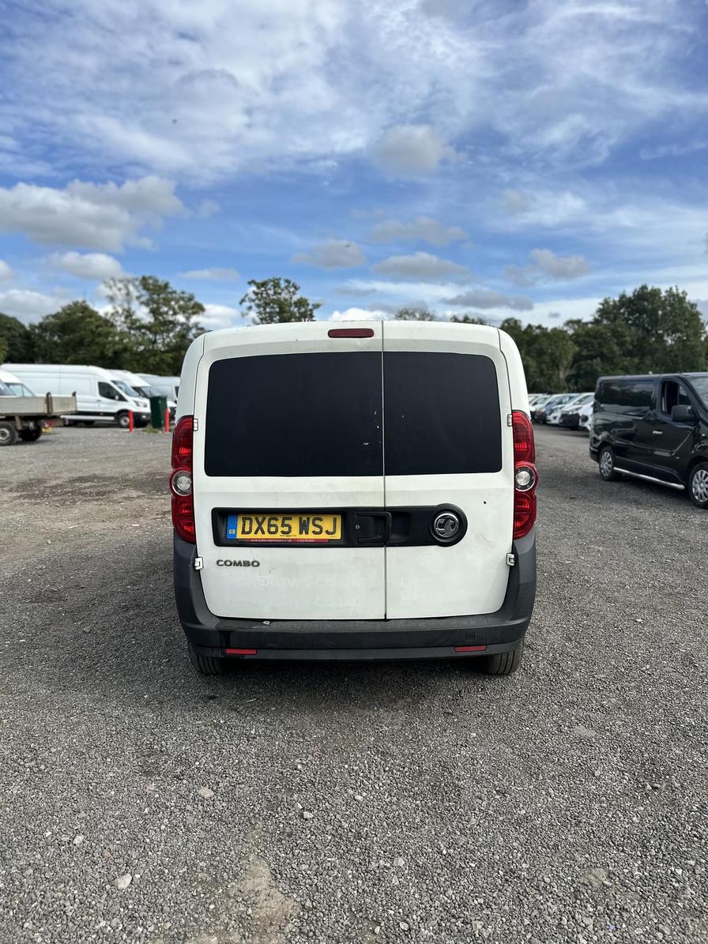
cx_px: 354
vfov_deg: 71.6
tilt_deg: -6.6
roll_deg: -1.0
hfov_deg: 56.8
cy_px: 472
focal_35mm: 24
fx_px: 655
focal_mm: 6.86
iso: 80
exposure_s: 1/5000
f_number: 1.78
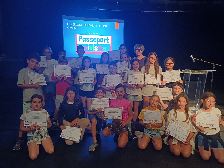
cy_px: 84
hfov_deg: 69.4
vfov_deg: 54.9
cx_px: 112
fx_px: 162
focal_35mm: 25
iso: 1250
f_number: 1.8
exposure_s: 1/20
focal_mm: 4.65
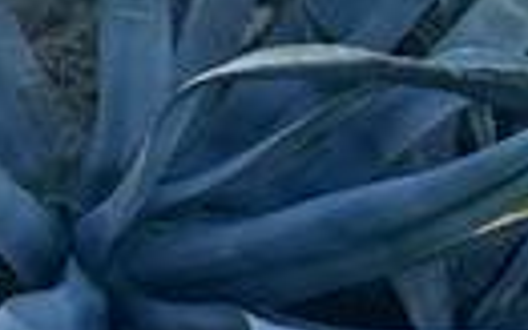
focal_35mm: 140
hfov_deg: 11.4
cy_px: 16
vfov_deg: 9.3
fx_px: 2015
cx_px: 1403
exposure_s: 1/1727
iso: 100
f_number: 1.78
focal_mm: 6.76
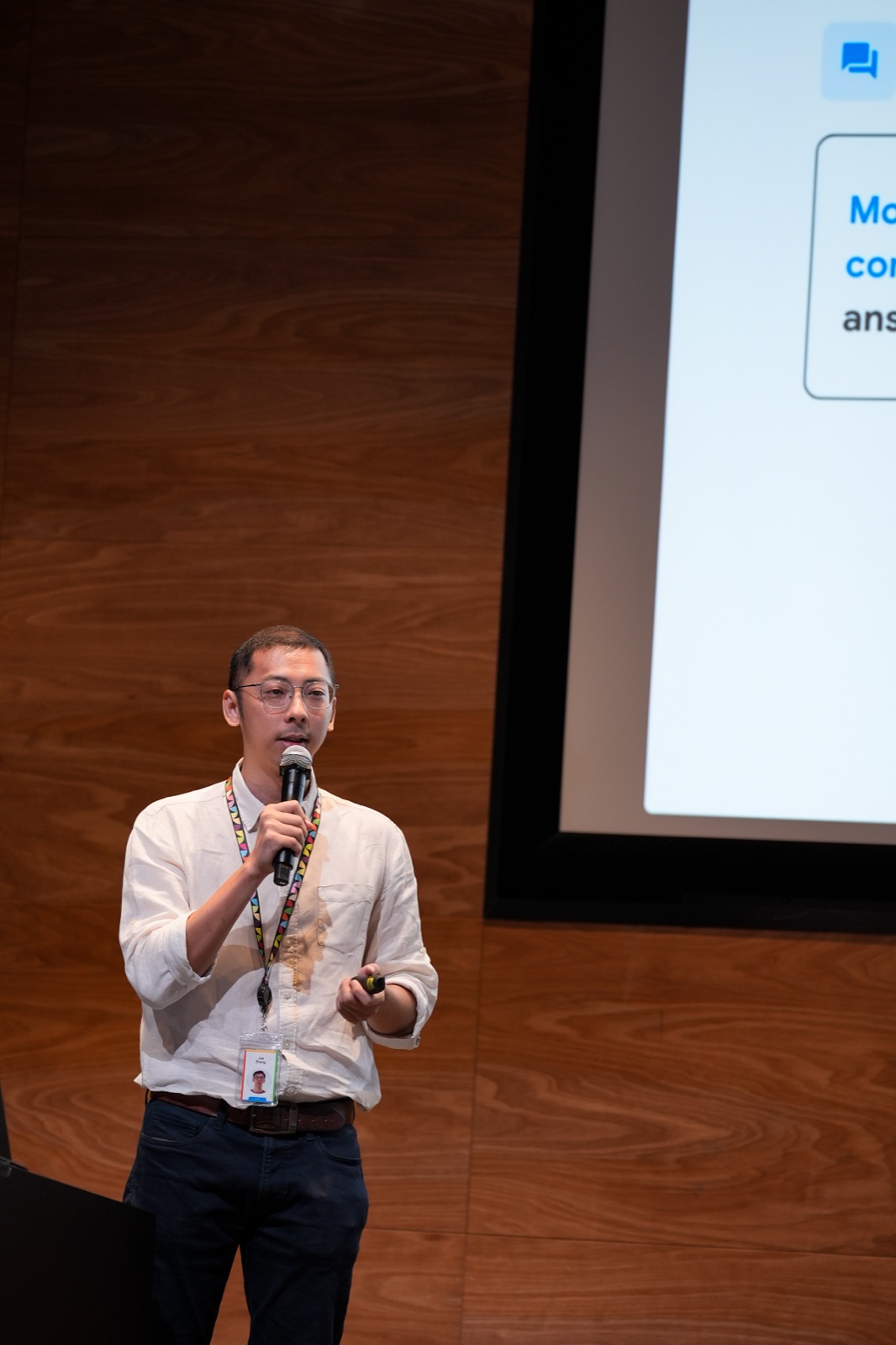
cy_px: 672
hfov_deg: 6.8
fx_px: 7544
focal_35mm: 202
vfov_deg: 10.2
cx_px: 448
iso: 200
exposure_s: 1/250
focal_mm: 135
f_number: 1.8
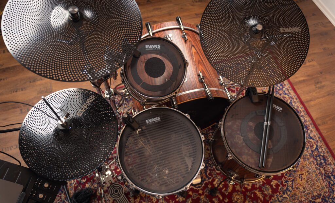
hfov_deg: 64.6
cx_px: 170
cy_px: 93
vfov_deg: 41.9
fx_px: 265
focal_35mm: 29
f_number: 2.8
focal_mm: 28
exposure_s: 1/25
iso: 250
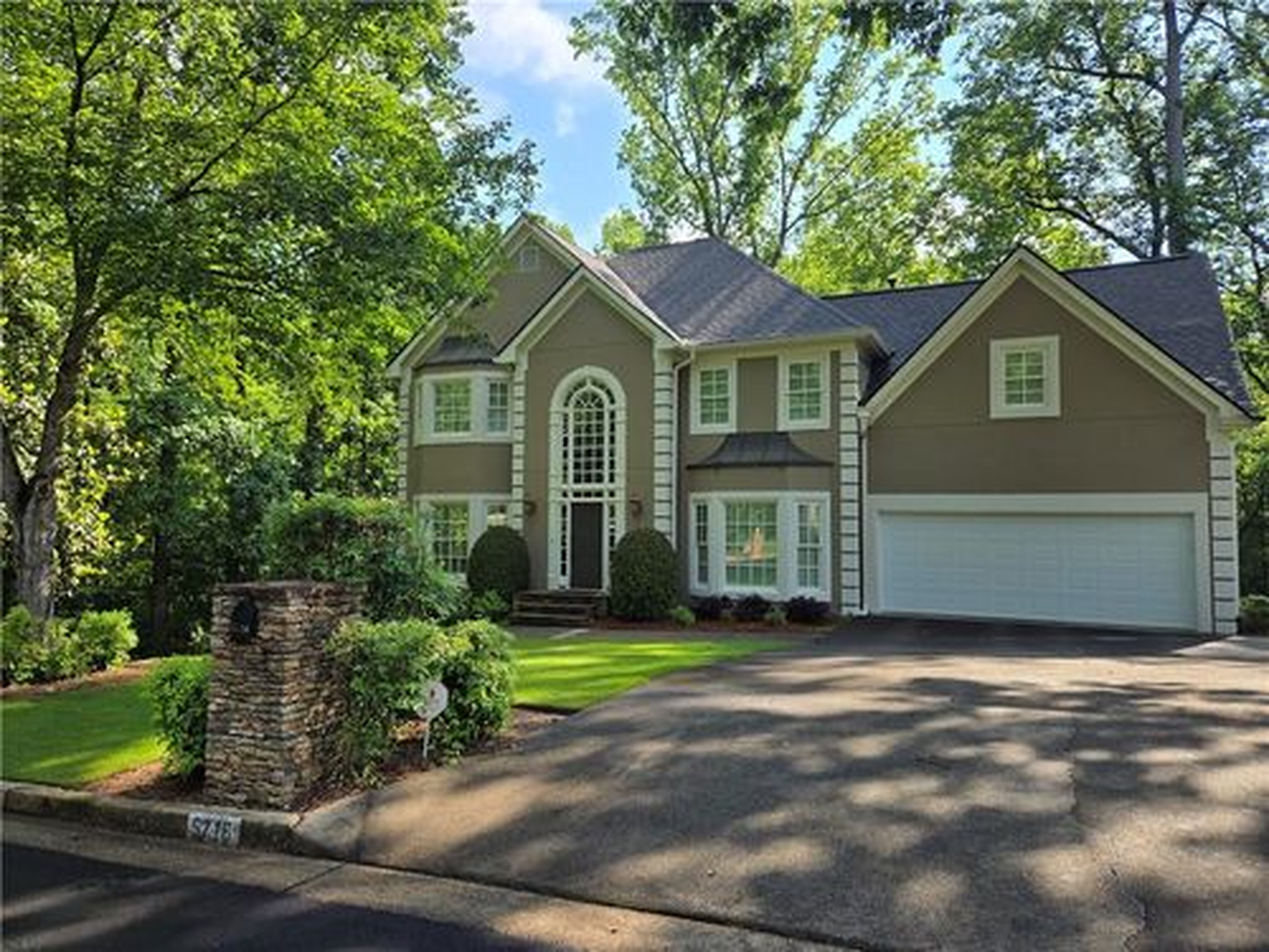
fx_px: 843
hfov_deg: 73.9
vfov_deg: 58.9
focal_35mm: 23
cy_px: 476
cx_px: 634
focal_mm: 5.4
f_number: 1.8
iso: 25
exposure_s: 1/1087
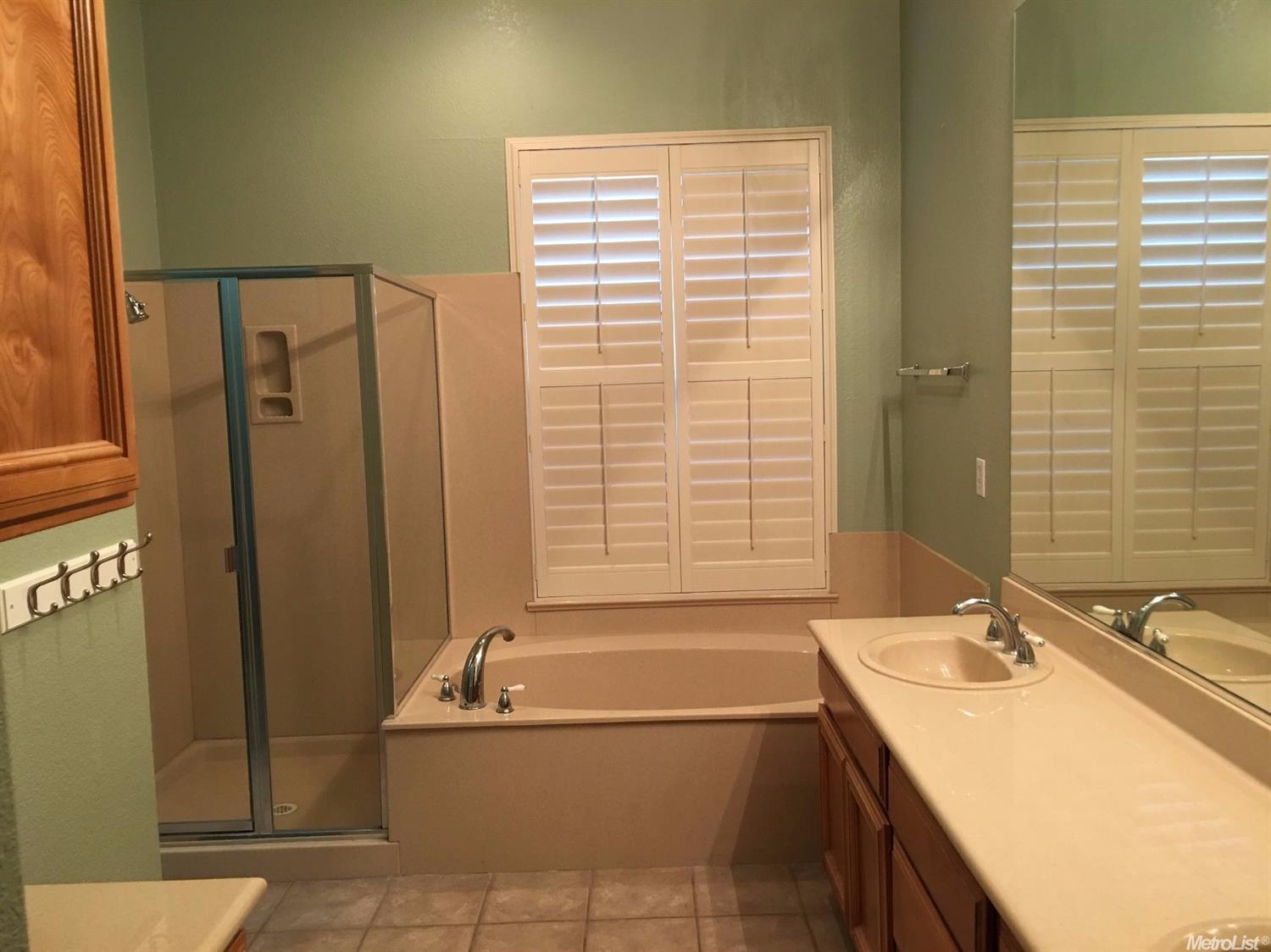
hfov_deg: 61.7
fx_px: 1064
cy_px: 476
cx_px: 636
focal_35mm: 29
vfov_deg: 48.2
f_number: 2.2
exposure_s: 1/15
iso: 50
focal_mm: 4.15
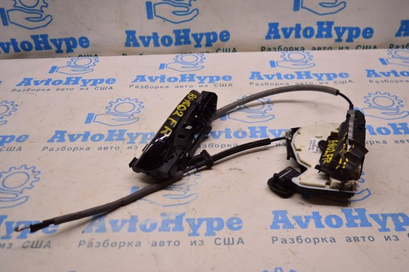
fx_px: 425
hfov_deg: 51.3
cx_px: 204
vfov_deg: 35.4
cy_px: 136
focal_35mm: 38
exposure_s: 1/400
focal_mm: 25
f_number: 4
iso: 1600
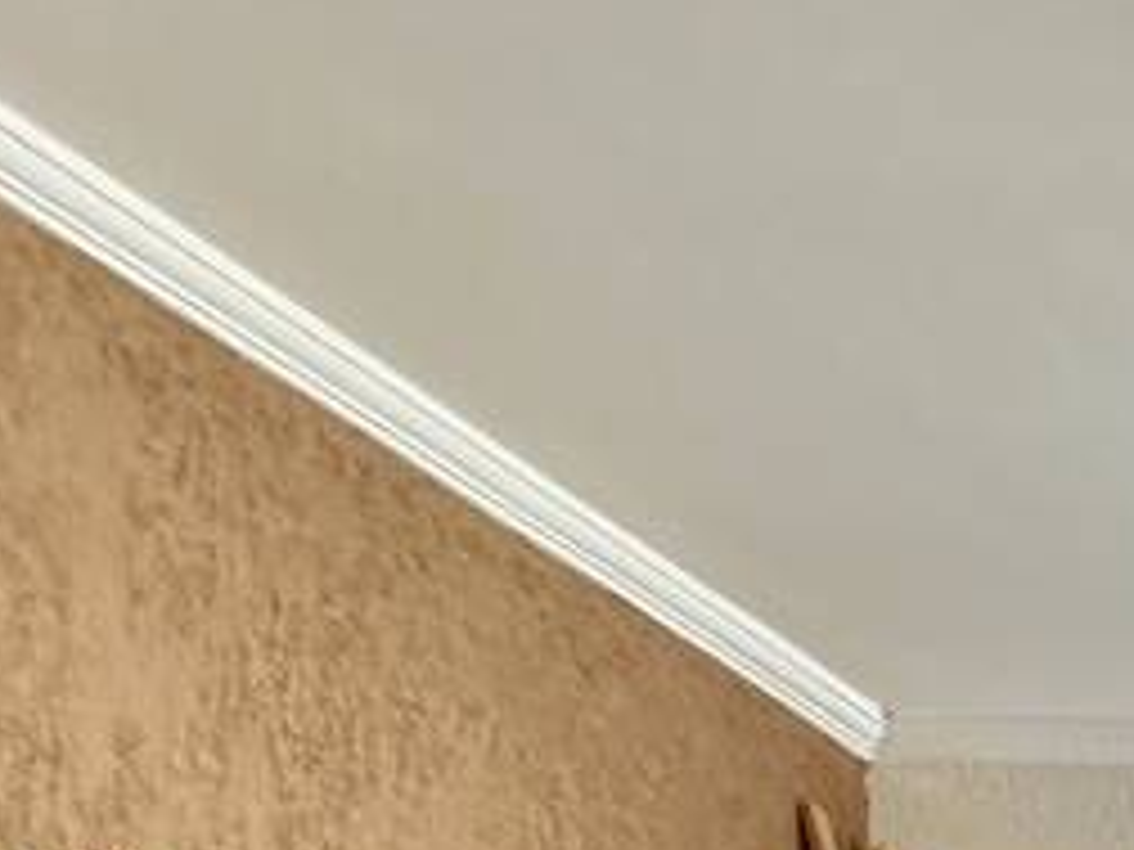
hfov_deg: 16.2
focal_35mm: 80
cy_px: 1830
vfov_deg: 14.4
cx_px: 2484
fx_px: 2621
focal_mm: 2.22
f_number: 2.2
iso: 40
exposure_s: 1/120
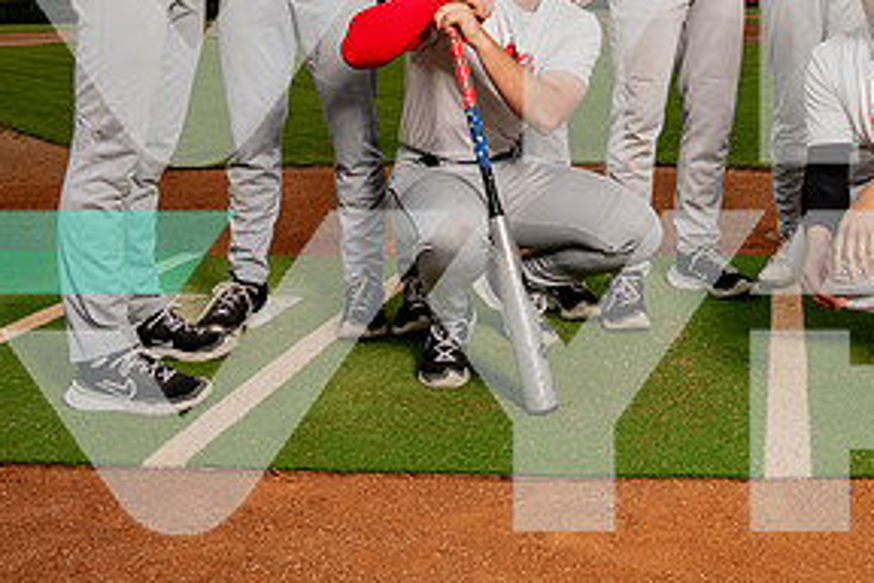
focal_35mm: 50
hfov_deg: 38.2
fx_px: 1214
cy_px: 2
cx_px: 697
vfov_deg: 25.7
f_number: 8
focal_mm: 24
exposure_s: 1/250
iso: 50
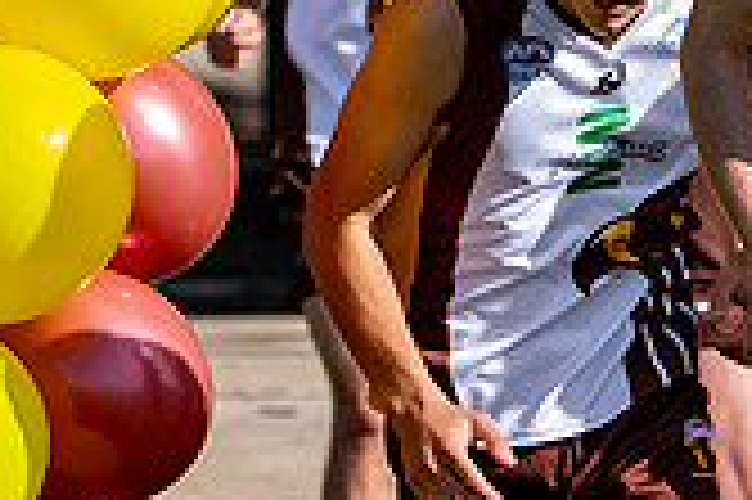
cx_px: 986
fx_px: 17446
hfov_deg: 2.5
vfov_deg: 1.6
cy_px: -119
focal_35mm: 836
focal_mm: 120
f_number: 4
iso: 100
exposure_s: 1/1000
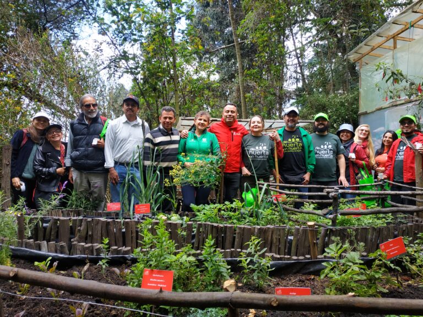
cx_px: 212
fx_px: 293
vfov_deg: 56.8
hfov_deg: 71.6
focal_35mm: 24
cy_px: 158
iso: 250
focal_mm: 3.94
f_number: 1.9
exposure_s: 1/289
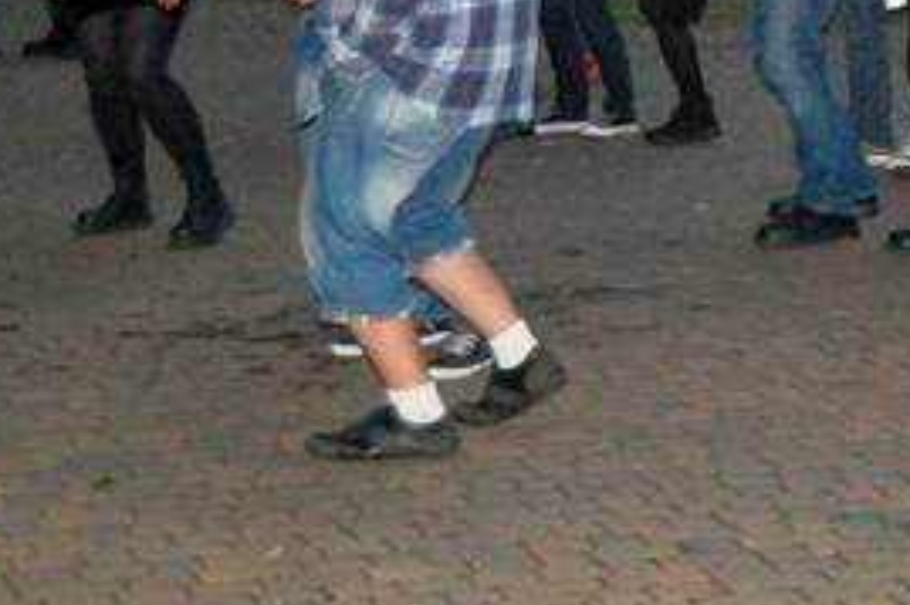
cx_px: 913
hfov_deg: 15.0
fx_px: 3385
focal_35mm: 134
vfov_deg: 10.1
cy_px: -46
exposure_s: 1/60
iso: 1600
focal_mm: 40
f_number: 5
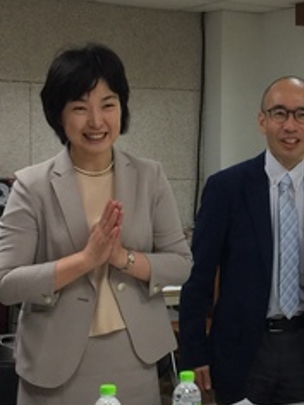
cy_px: 222
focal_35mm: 86
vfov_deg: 22.8
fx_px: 1007
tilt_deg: -2.9
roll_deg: -1.1
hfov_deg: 16.8
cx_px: 299
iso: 32
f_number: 2.2
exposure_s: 1/30
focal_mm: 4.15
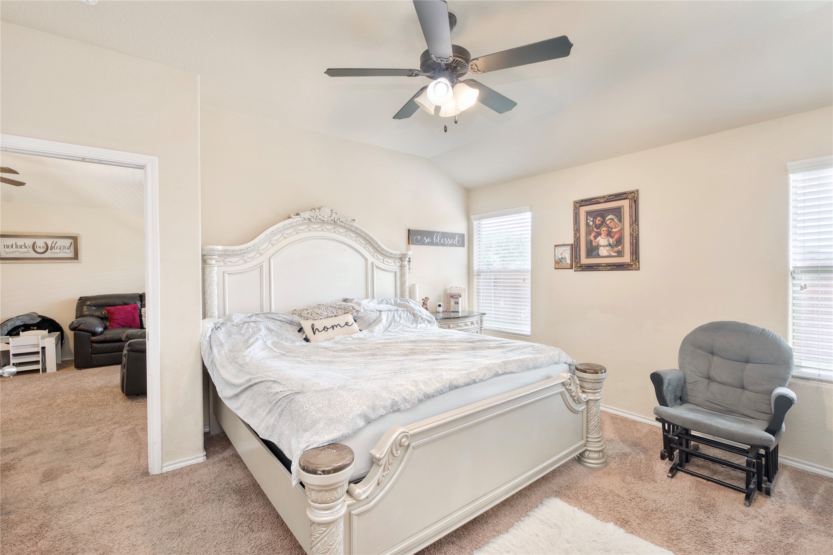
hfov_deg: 96.7
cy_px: 278
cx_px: 416
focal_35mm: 16
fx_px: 370
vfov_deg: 73.7
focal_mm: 16
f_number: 5.6
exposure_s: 1/3.33
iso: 100
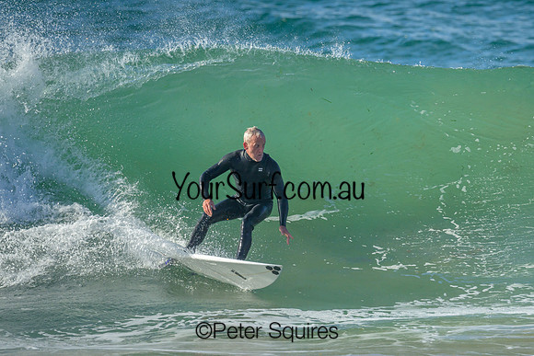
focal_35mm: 1100
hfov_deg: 1.9
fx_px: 16318
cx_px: 355
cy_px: 163
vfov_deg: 1.3
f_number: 6.3
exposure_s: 1/2000
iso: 250
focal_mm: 800
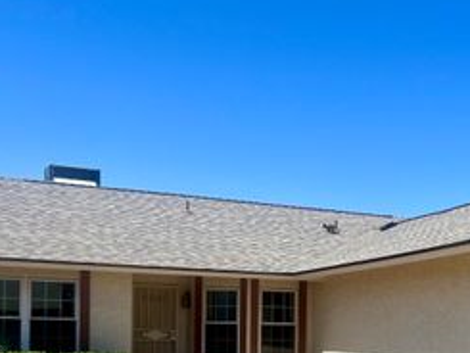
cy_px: 333
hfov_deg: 35.4
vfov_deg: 26.4
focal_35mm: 53
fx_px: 720
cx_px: 351
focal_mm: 5.1
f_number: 1.6
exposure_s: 1/5076
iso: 50
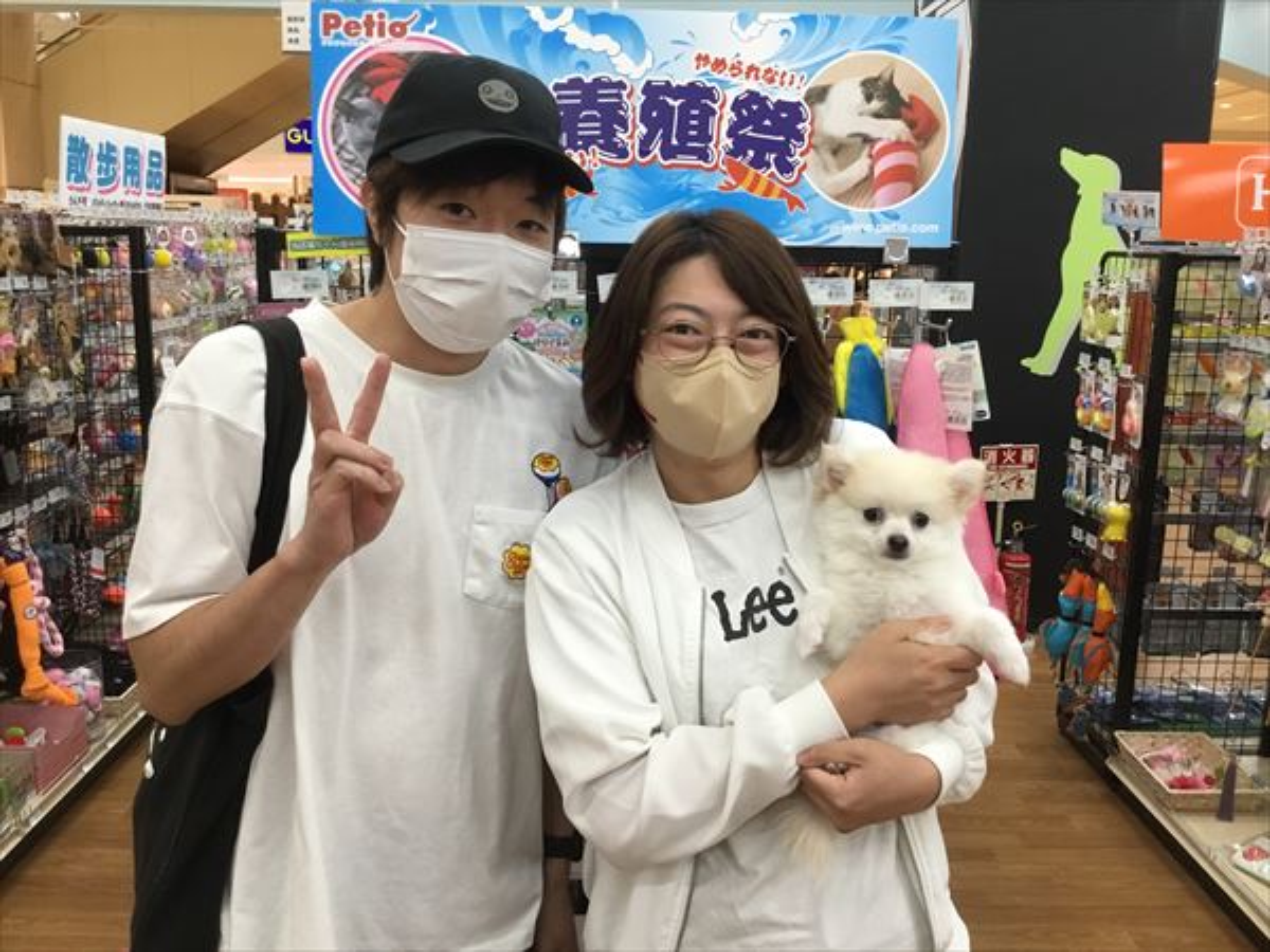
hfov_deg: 58.4
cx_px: 635
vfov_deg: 45.4
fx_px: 1137
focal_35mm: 31
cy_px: 476
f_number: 2.4
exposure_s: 1/33
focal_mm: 3.3
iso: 64
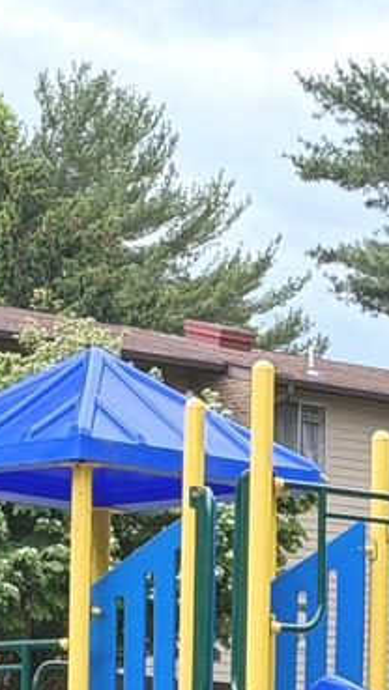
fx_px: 3735
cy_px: 868
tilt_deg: -0.4
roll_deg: -0.5
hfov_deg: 5.9
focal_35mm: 204
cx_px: 393
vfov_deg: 10.4
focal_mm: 6.76
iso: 100
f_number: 1.78
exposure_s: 1/530
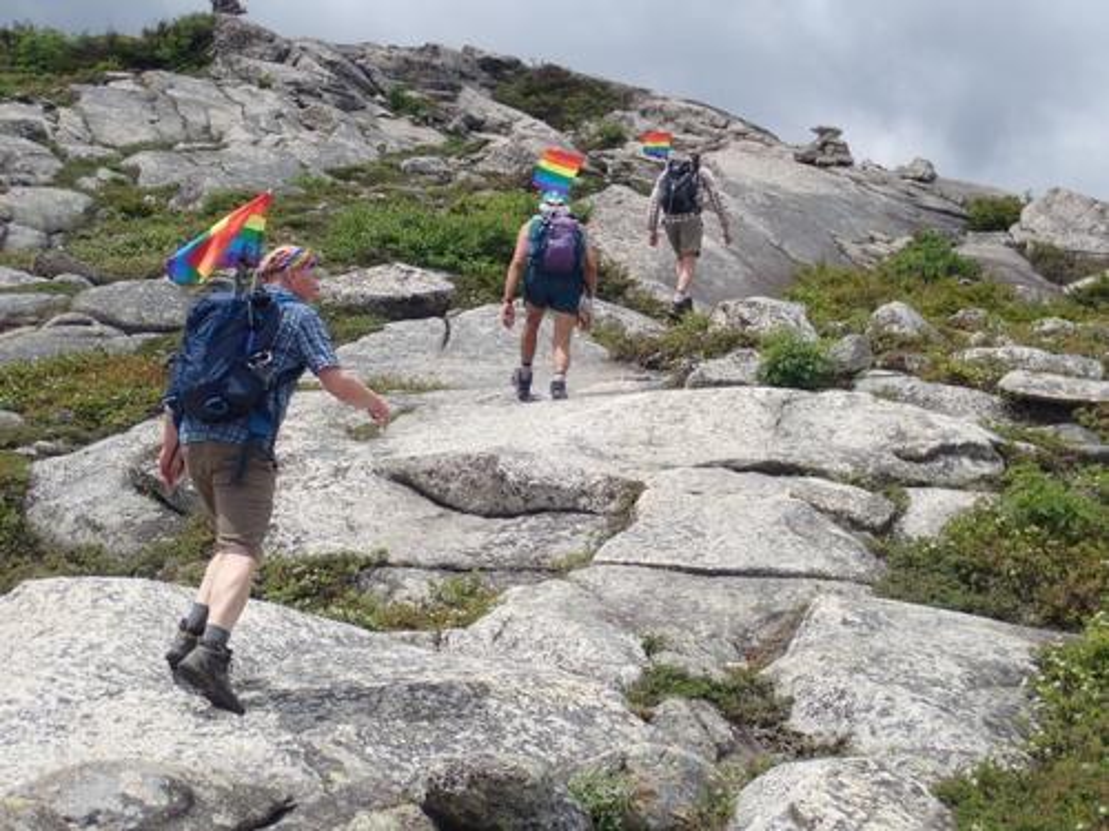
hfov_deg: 26.3
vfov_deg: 19.9
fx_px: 2371
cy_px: 416
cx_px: 554
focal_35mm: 74
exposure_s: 1/400
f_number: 5.6
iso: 100
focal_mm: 13.47
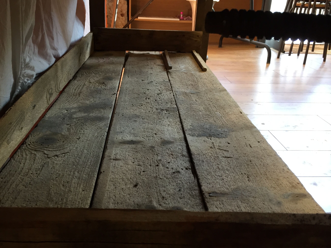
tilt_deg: -24.7
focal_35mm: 35
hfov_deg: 52.6
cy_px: 132
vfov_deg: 40.7
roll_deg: -3.9
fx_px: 335
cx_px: 155
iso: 50
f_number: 2.2
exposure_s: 1/33
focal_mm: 4.15
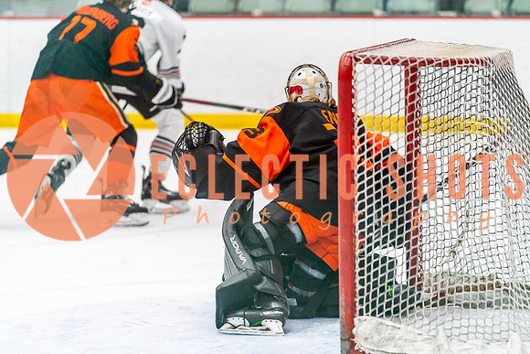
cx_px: 265
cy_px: 177
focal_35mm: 199
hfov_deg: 10.4
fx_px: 2924
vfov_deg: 6.9
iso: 3200
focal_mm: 181
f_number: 2.8
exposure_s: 1/1250
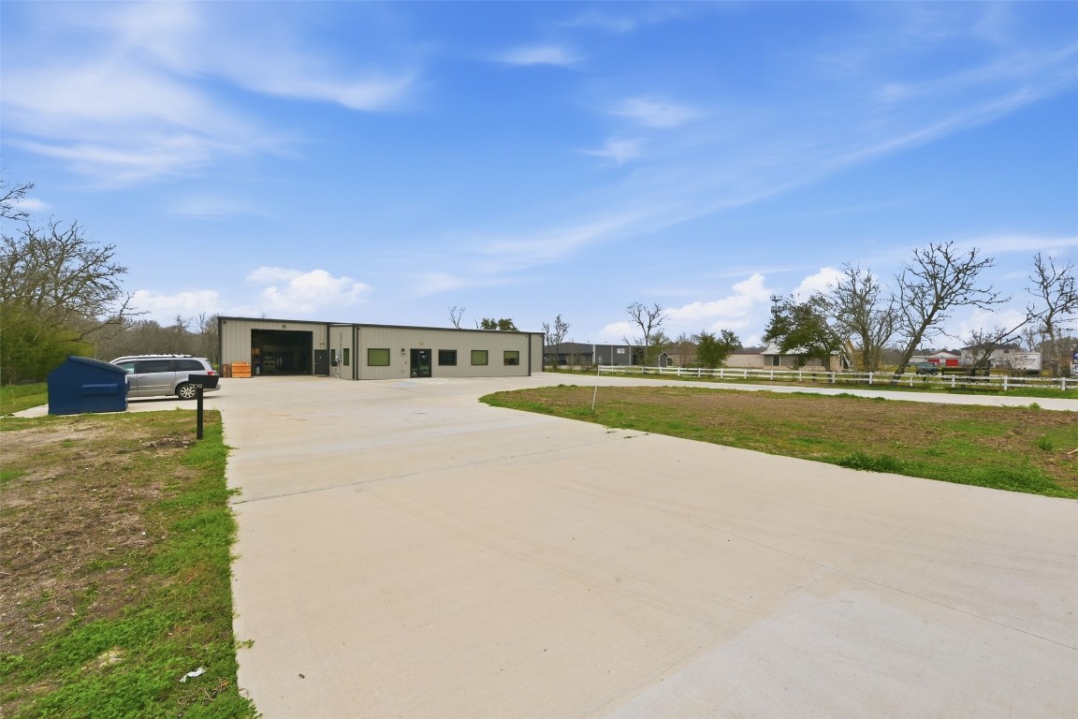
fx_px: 419
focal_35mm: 14
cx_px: 539
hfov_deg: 104.3
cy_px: 360
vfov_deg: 81.2
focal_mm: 14
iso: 400
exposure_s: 1/320
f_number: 11
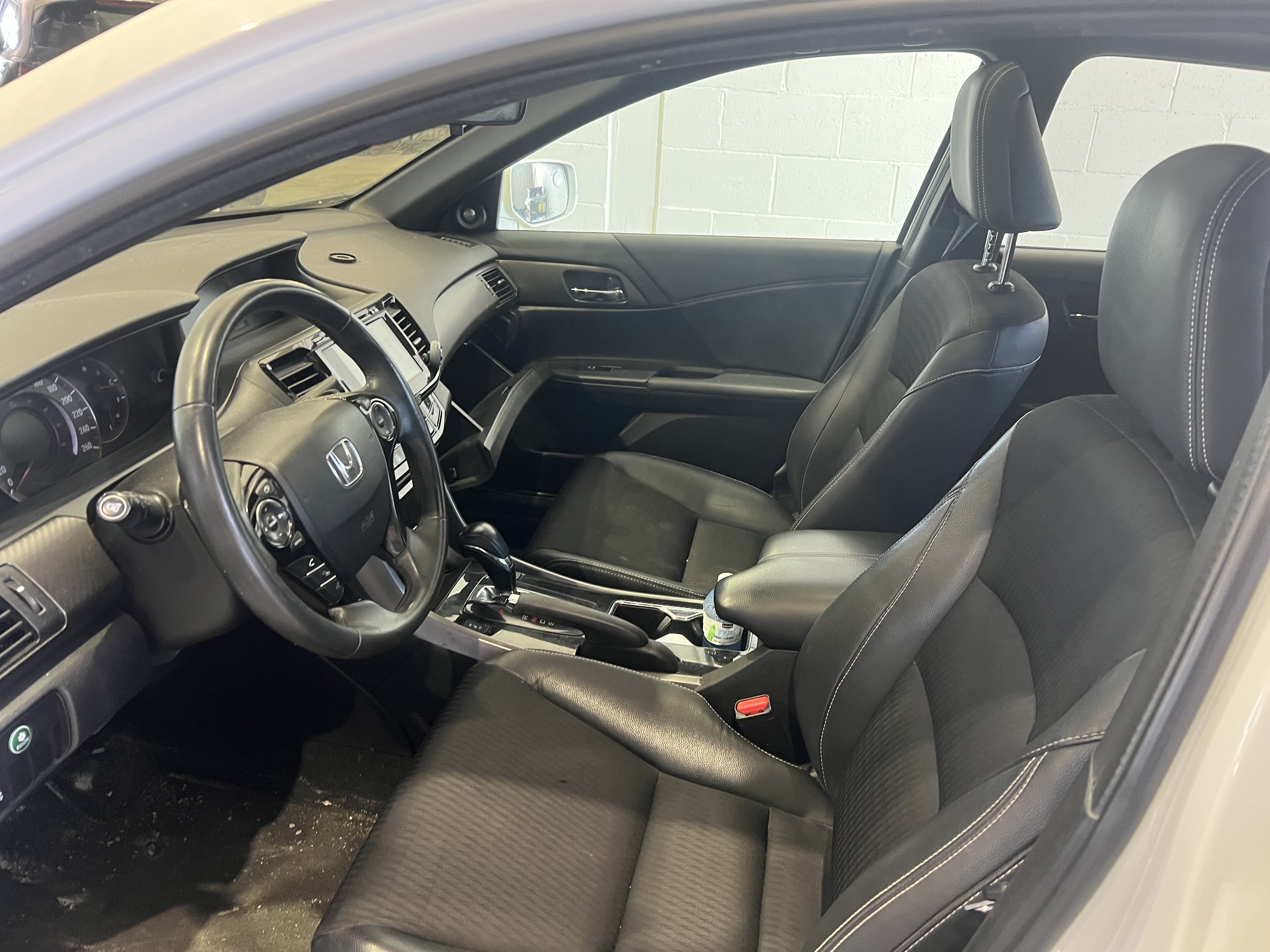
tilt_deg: -23.4
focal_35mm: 26
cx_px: 635
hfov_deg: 67.3
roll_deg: -2.4
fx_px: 954
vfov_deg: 53.1
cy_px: 476
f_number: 1.5
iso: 200
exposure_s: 1/60
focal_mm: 5.7
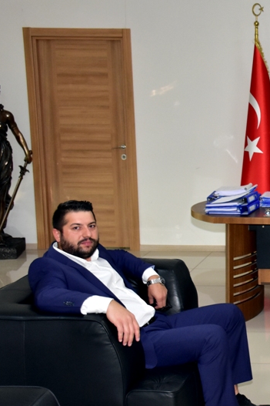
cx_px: 367
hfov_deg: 18.0
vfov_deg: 28.9
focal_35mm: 70
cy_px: 209
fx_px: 788
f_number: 3.8
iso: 1600
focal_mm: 24
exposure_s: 1/160
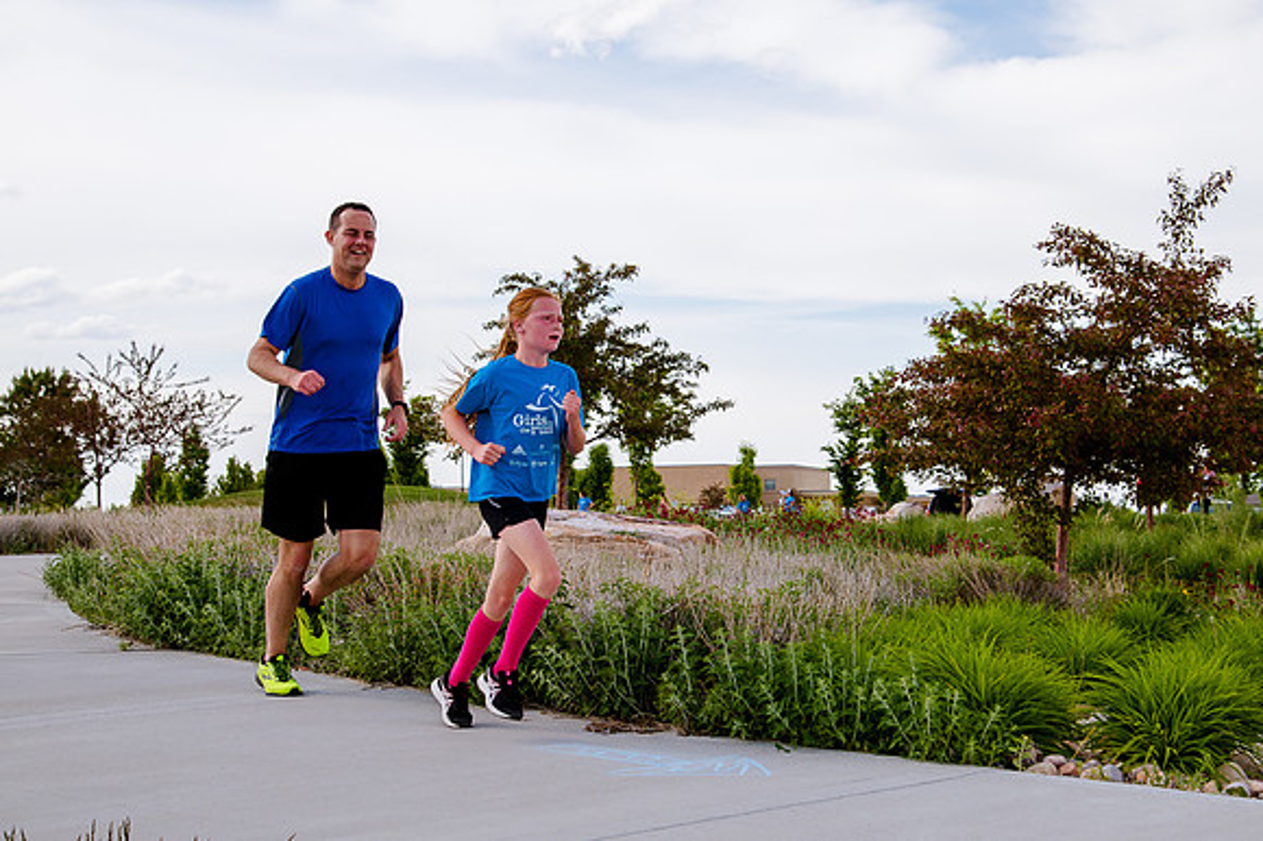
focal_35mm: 62
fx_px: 2187
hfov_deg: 32.2
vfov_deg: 21.8
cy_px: 422
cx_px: 732
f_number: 7.1
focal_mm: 50
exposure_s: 1/640
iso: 200
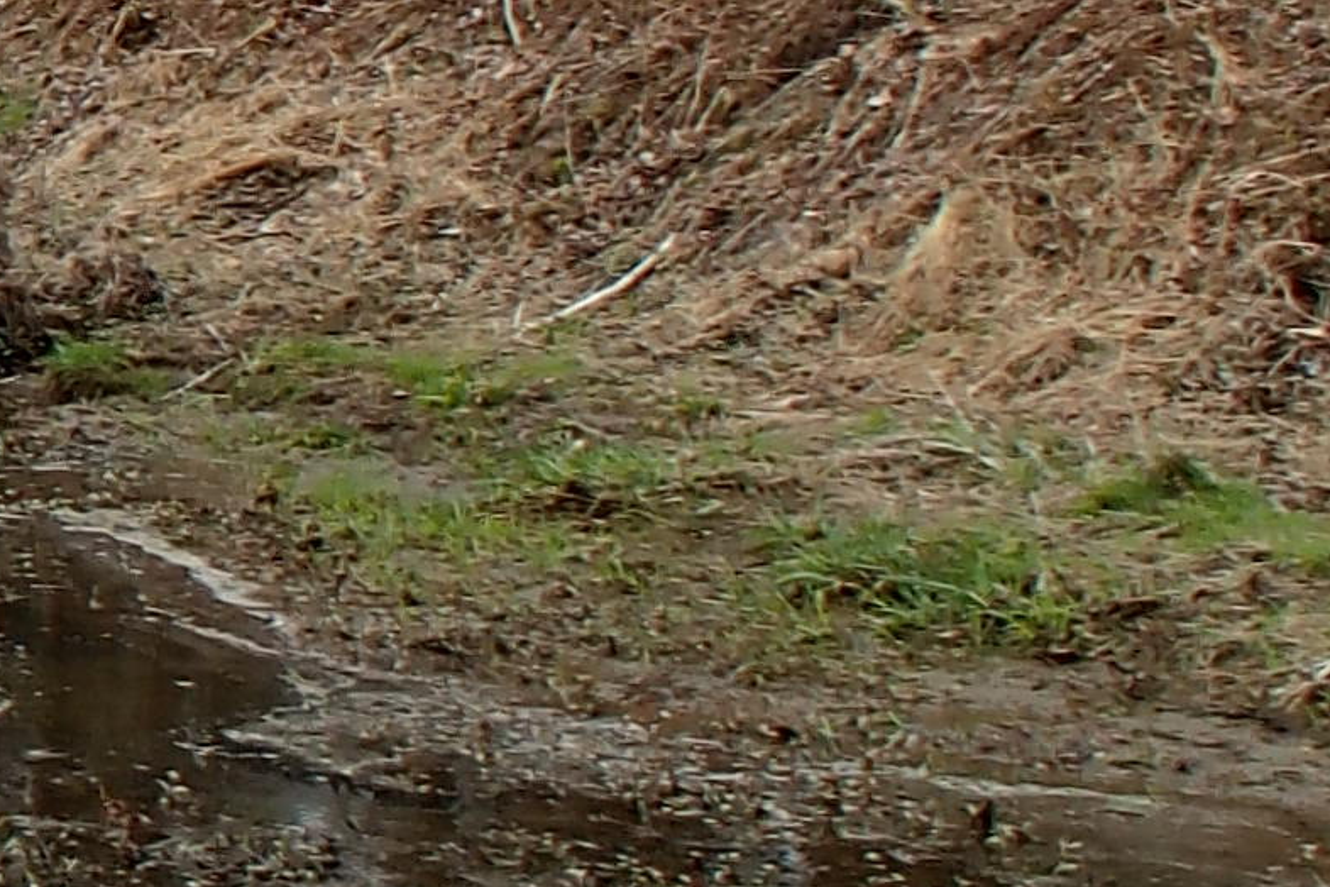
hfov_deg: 12.8
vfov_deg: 9.3
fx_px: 5430
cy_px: 12
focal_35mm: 147
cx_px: -1024
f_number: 3.9
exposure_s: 1/100
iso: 100
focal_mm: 5
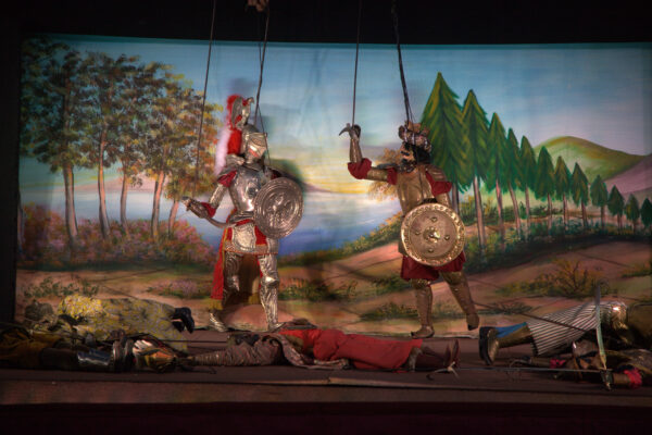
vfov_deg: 13.4
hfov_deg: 20.0
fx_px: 1847
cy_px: 218
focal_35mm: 102
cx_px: 326
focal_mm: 105
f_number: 5
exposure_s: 1/500
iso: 1000
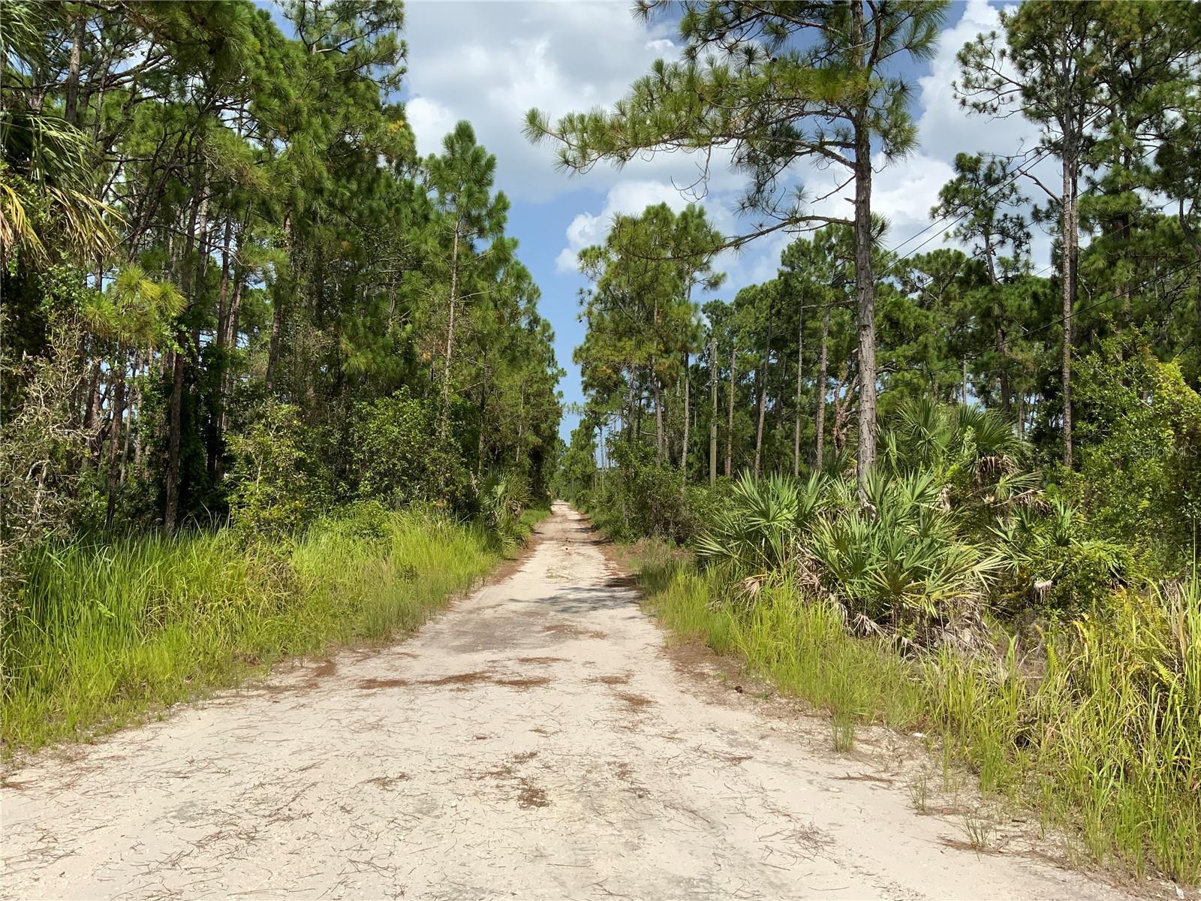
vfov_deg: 48.2
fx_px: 1006
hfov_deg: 61.7
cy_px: 450
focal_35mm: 29
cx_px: 600
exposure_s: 1/2427
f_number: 1.8
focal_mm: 3
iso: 20
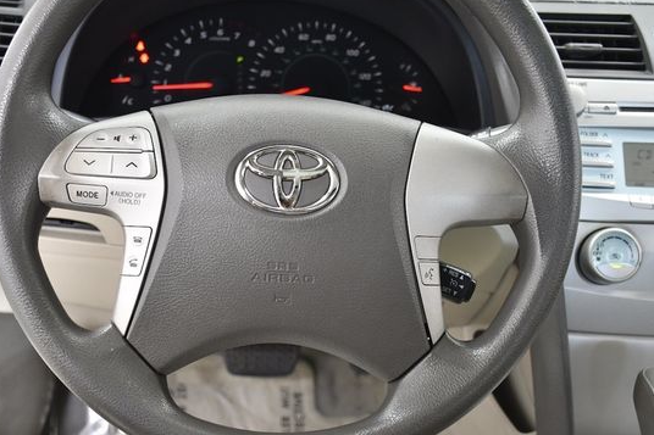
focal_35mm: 43
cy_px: 247
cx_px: 286
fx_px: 781
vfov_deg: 31.1
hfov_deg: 45.3
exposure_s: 1/160
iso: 1250
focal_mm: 24
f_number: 4
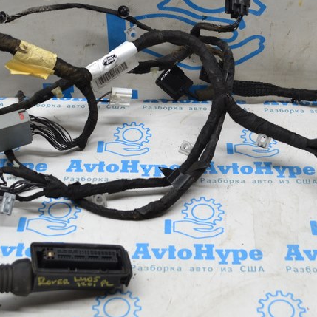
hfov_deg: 25.7
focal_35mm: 67
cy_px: 96
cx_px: 180
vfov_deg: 25.5
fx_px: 694
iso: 400
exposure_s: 1/80
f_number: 4.5
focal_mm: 22
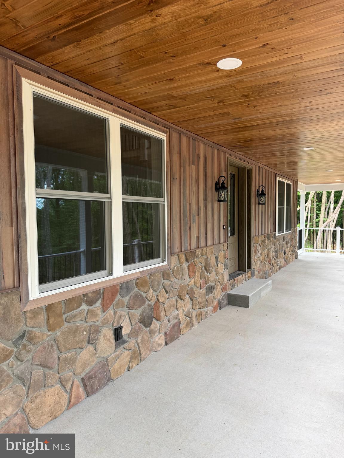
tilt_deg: -3.9
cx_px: 172
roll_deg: +0.4
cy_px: 229
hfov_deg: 56.8
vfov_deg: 71.6
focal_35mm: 24
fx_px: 318
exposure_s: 1/121
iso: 80
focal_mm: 6.76
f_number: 1.78
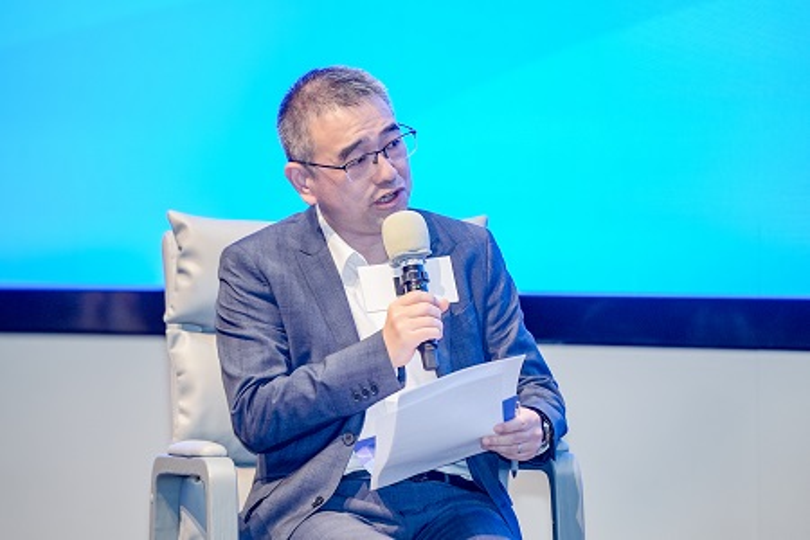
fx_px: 6075
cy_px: 270
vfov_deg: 5.1
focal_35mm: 270
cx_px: 405
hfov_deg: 7.6
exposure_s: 1/160
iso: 500
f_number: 3.2
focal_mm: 180
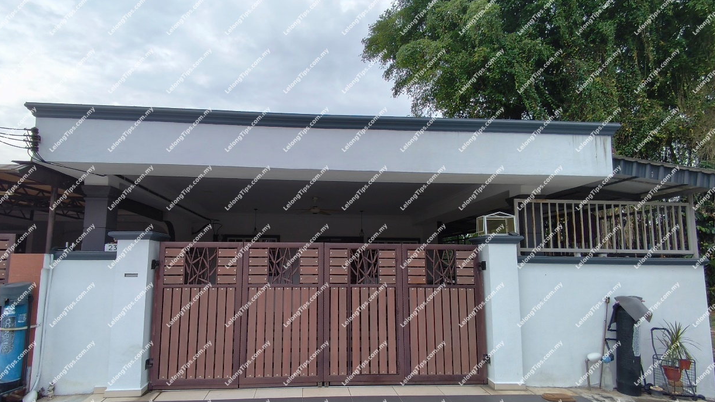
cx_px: 356
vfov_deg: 63.9
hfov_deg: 95.9
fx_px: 322
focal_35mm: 17
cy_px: 203
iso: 50
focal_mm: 1.65
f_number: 2.2
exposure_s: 1/388
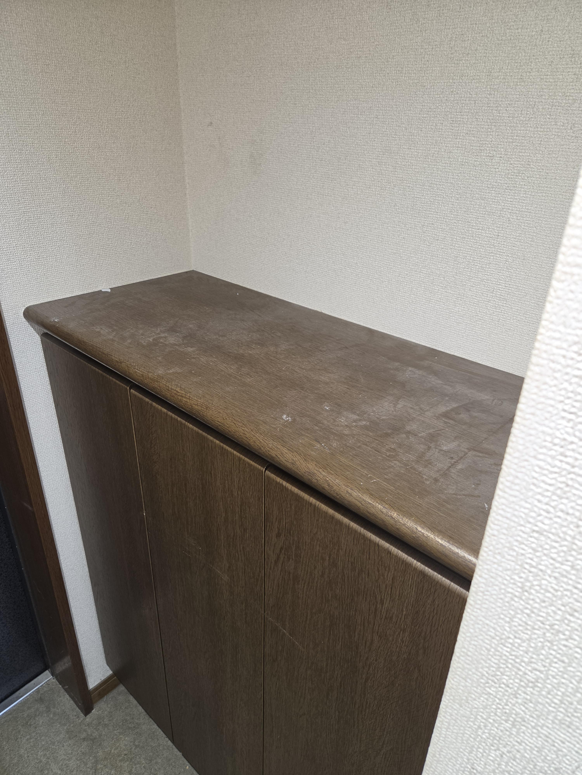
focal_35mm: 23
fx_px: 516
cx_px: 291
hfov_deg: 58.9
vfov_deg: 73.9
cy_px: 388
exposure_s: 1/25
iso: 125
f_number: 1.8
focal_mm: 5.4
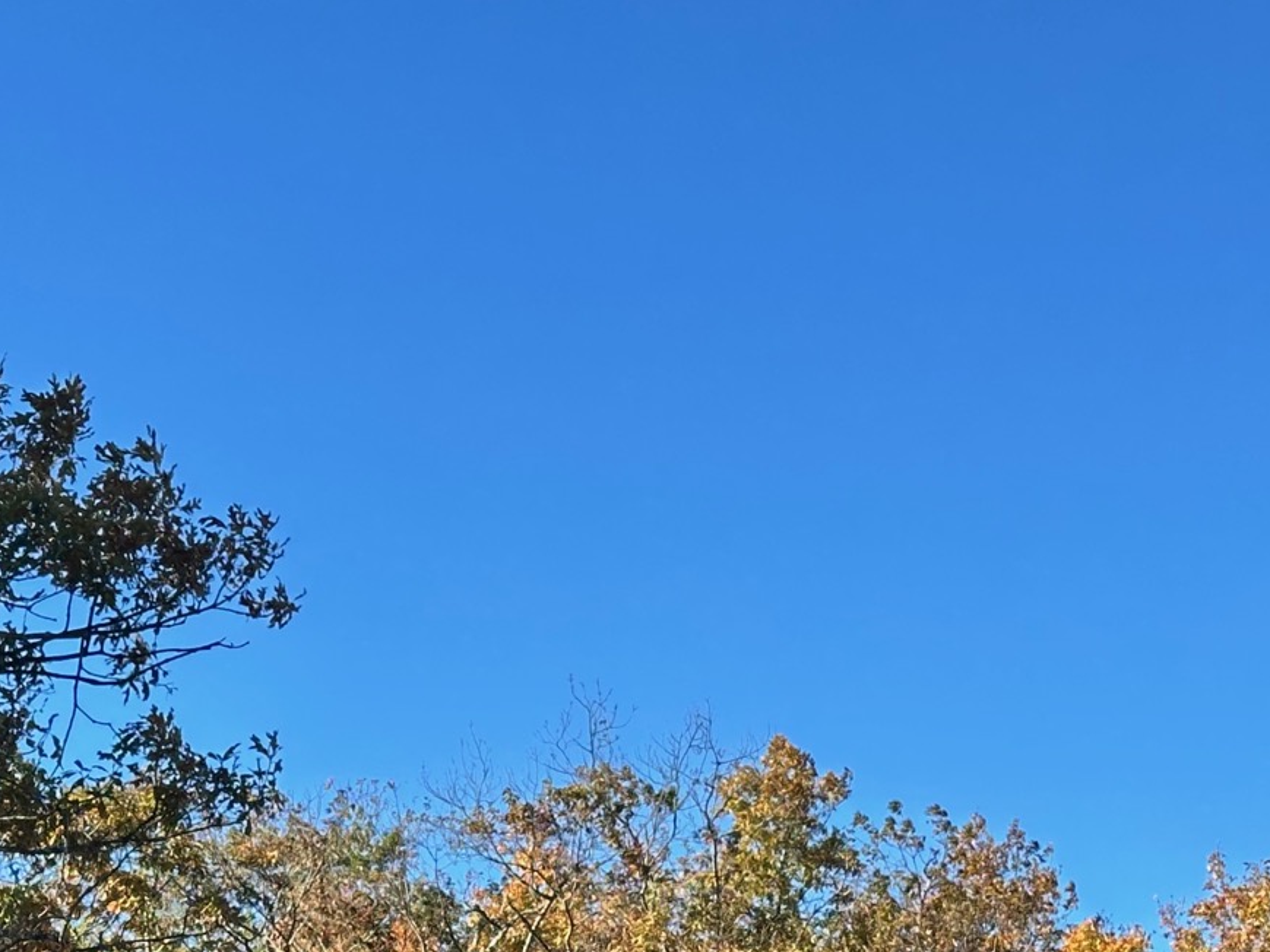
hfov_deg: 18.5
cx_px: 512
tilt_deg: +9.8
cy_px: 1047
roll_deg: +0.3
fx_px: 3889
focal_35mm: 106
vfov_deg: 13.7
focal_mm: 6.86
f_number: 1.78
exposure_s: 1/1414
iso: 64
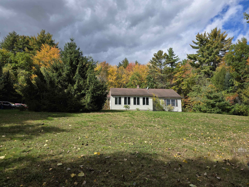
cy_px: 94
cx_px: 124
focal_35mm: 23
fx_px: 165
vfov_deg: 58.9
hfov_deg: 73.9
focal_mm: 6.3
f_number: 1.7
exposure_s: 1/4539
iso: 80
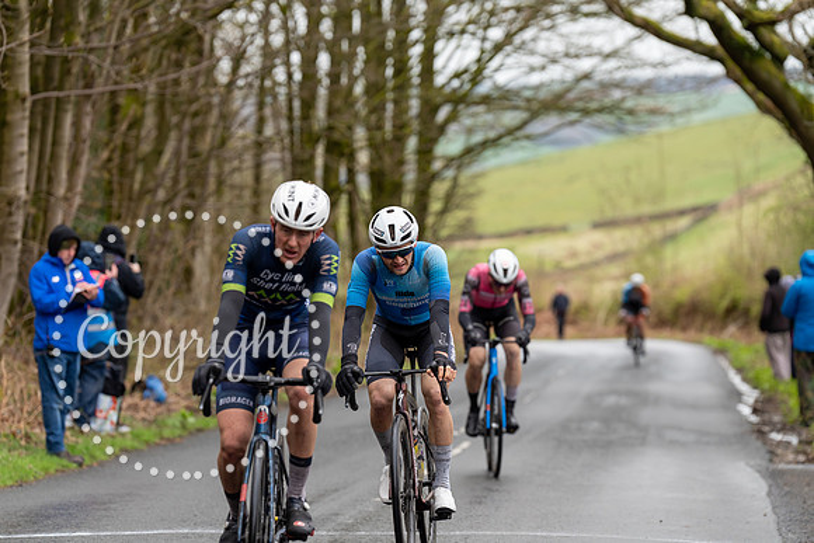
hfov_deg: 13.9
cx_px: 407
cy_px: 272
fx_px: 3347
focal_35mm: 148
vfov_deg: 9.3
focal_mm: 148
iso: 640
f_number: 3.5
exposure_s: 1/1000
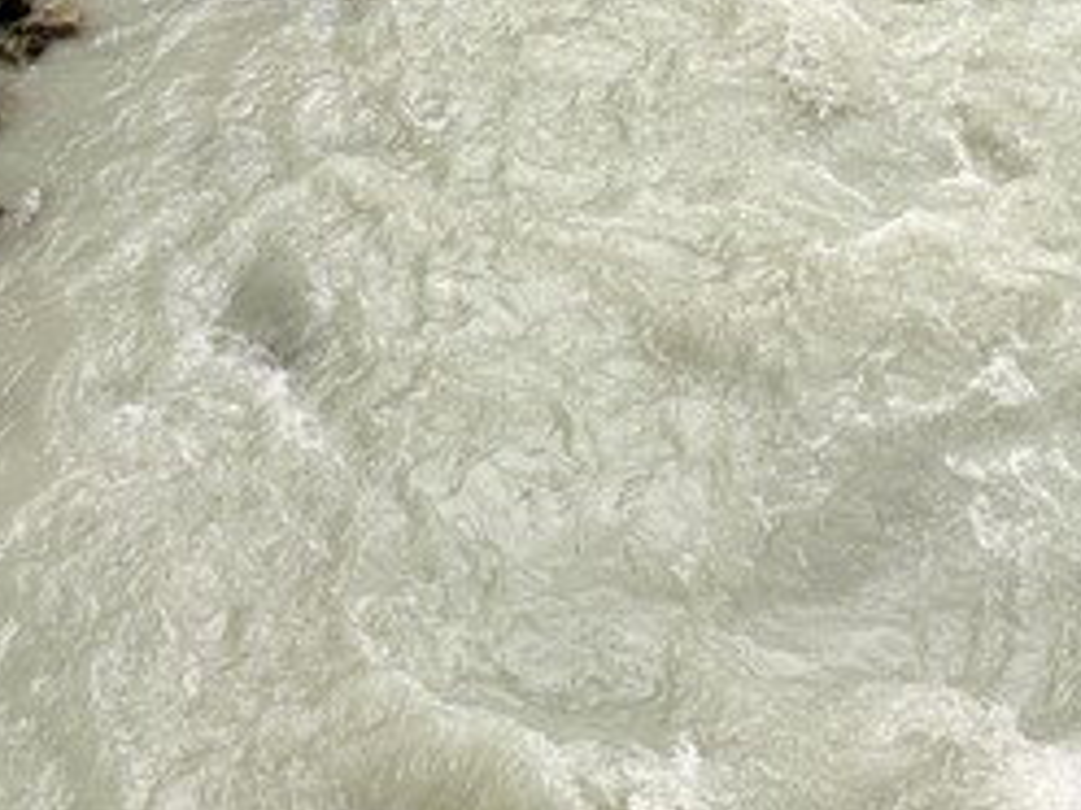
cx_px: 819
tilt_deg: -29.0
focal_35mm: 63
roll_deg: +0.2
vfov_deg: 22.6
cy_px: 57
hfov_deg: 30.2
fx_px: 1967
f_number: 1.6
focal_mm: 5.96
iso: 50
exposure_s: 1/629
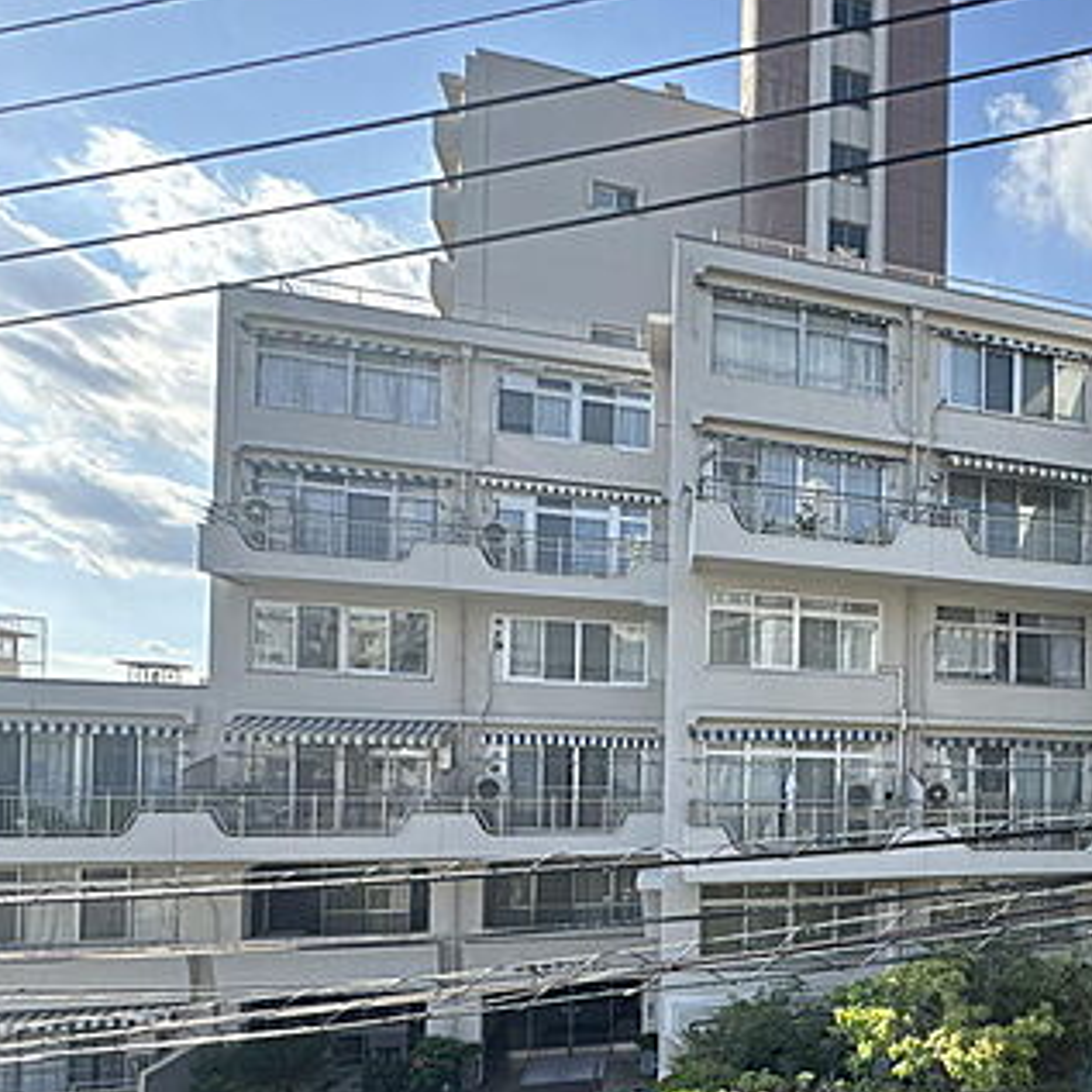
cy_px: 772
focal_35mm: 25
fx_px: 892
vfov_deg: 60.6
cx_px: 961
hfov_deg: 55.5
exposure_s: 1/625
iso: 50
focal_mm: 2.22
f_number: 2.2
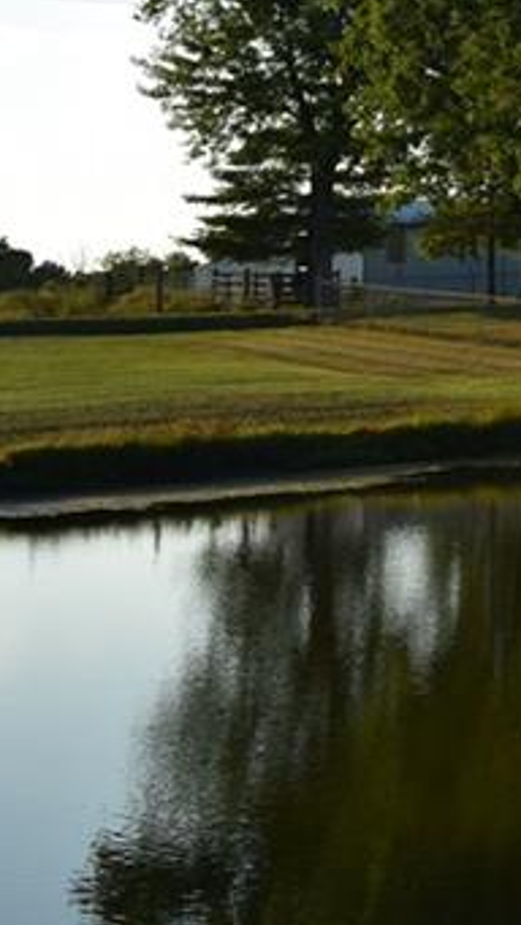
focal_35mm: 85
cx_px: 1189
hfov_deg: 11.9
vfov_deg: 24.3
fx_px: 2086
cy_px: 100
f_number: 11
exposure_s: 1/500
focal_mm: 18
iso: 400
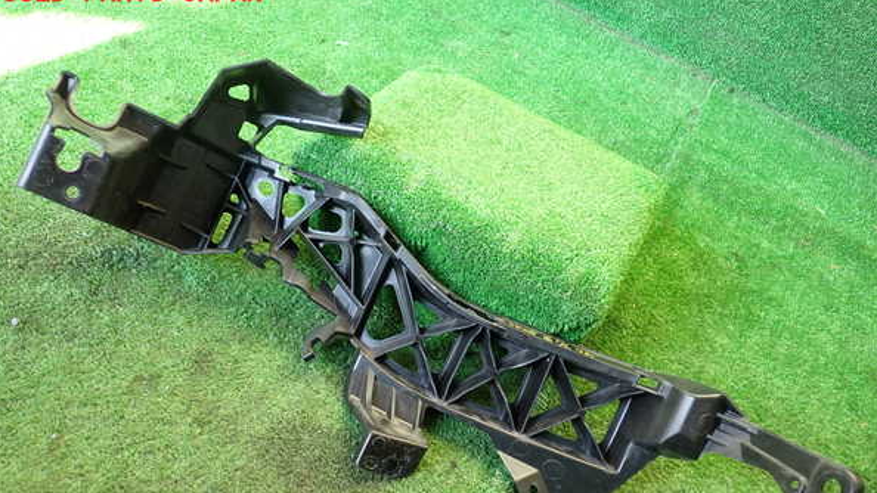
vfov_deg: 35.4
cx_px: 437
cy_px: 306
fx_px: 767
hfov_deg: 59.5
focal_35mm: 33
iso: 200
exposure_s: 1/80
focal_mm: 5.4
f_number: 2.3
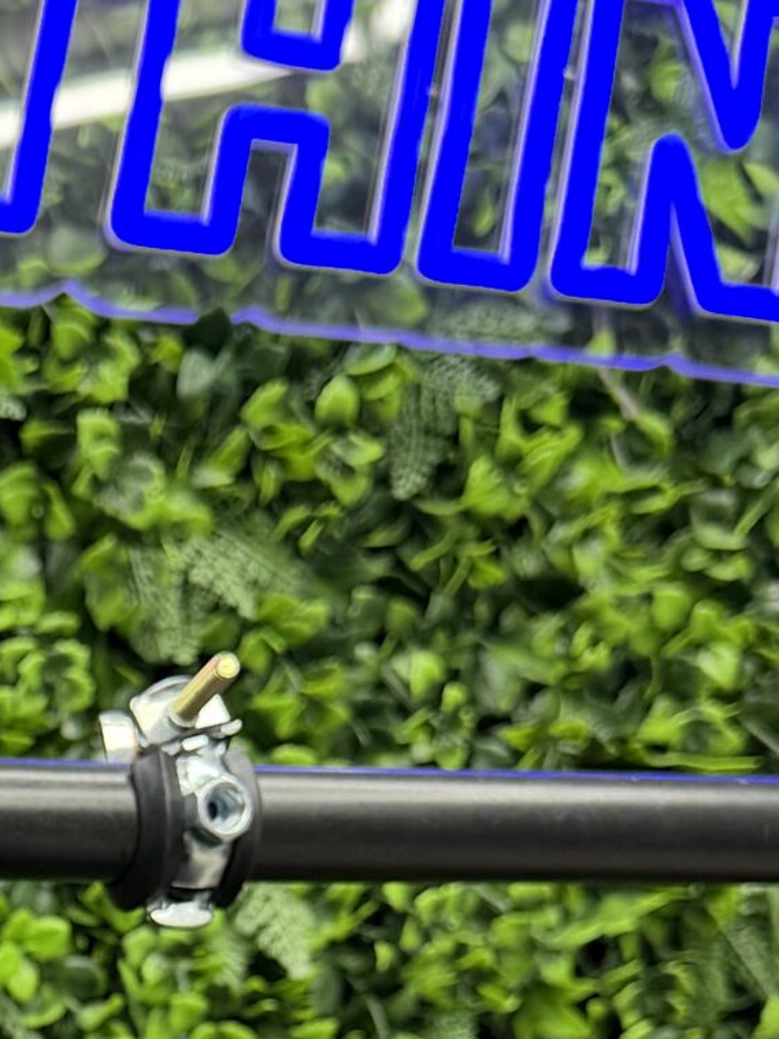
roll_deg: -0.6
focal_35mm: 81
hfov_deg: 17.4
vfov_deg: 22.4
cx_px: -140
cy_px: 1221
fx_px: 2431
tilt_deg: -4.8
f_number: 1.78
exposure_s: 1/84
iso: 250
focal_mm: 6.76
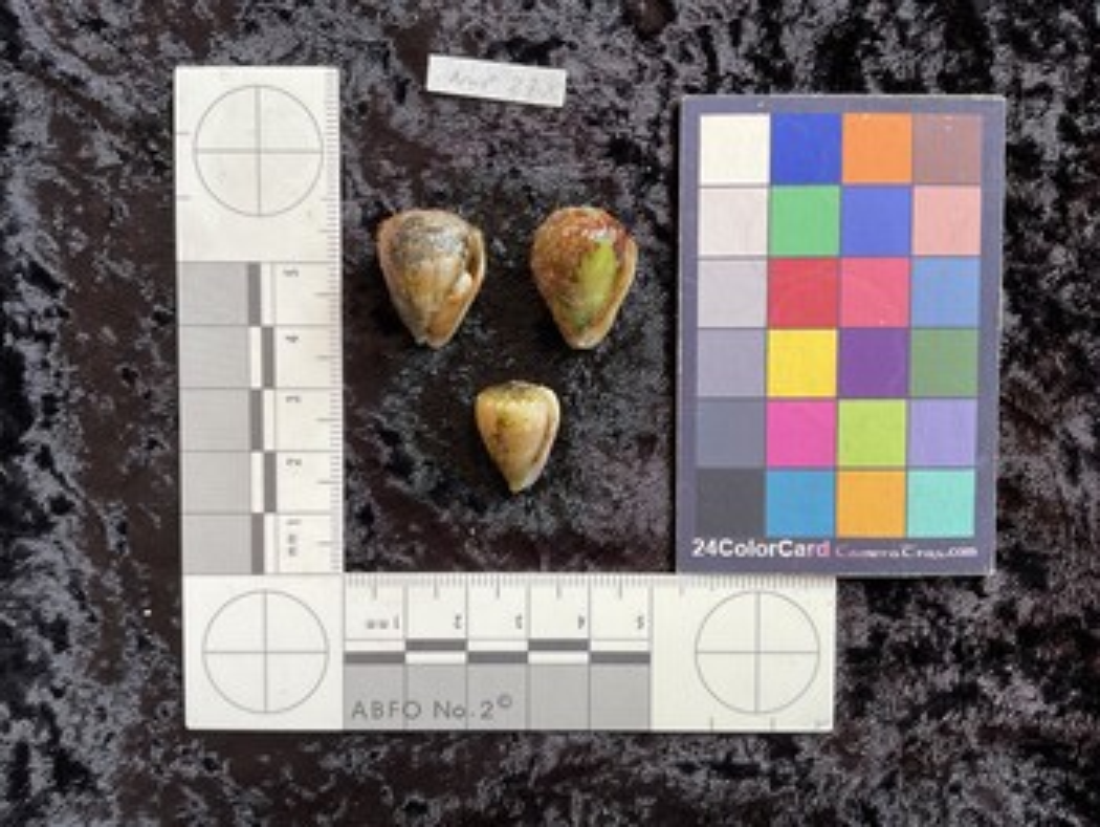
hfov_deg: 61.6
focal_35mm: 29
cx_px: 550
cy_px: 414
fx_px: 922
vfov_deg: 48.3
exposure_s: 1/120
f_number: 1.8
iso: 40
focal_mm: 3
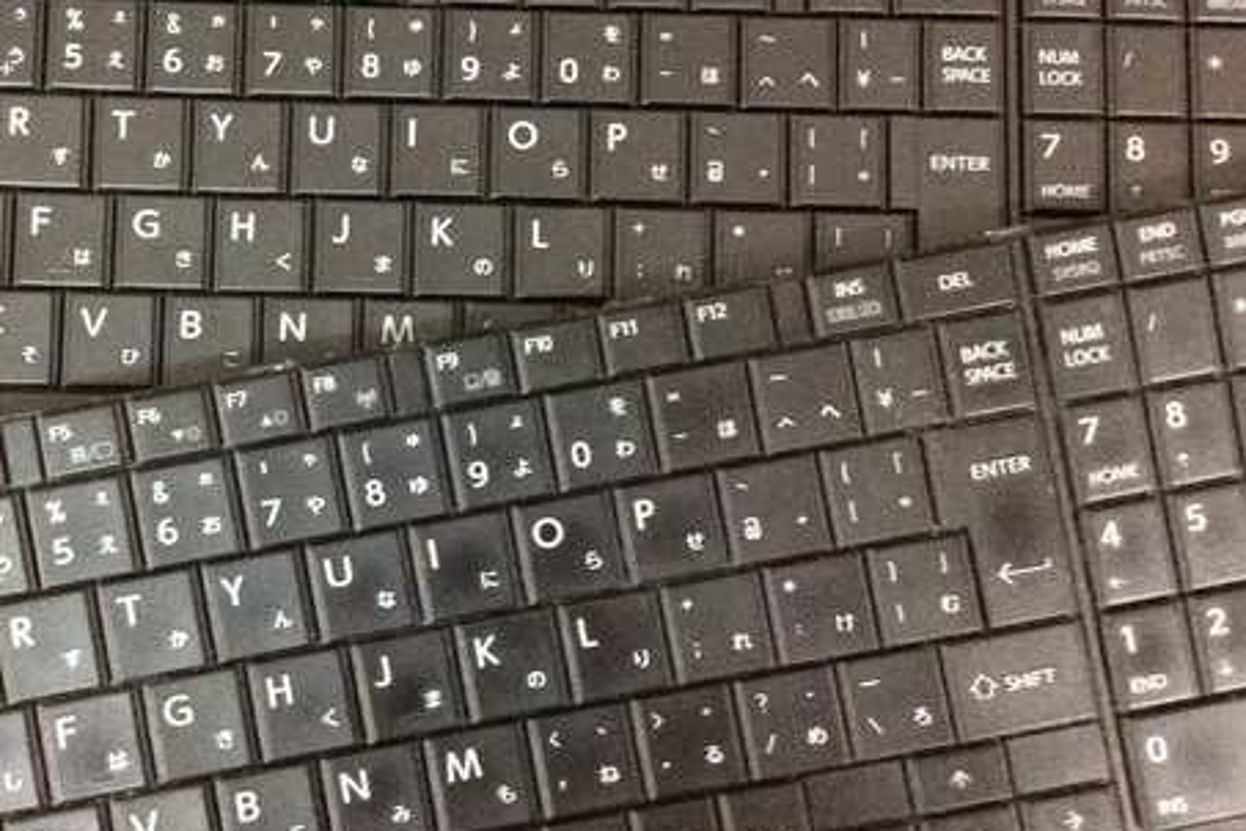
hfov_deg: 41.4
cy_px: 360
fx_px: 1627
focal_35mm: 47
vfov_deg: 28.6
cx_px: 418
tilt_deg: -83.6
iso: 320
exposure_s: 1/20
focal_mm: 3.3
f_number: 2.4
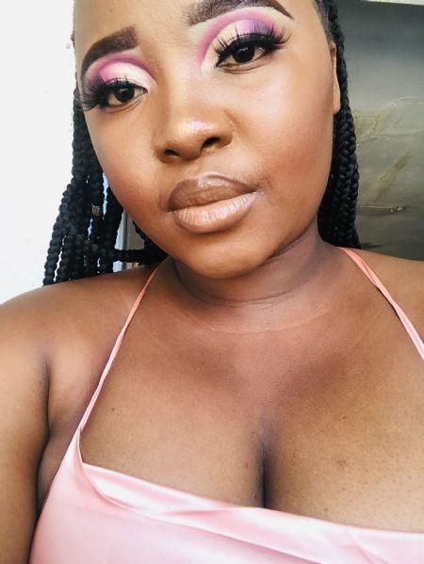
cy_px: 282
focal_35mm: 32
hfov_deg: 44.2
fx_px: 522
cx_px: 212
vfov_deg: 56.8
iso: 40
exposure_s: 1/33
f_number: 2.2
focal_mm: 2.87
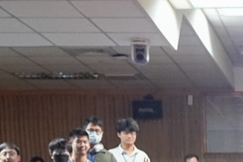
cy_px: 375
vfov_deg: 8.9
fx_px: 944
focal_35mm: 140
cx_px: 355
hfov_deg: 13.8
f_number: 3.5
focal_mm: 28
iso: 4000
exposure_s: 1/125
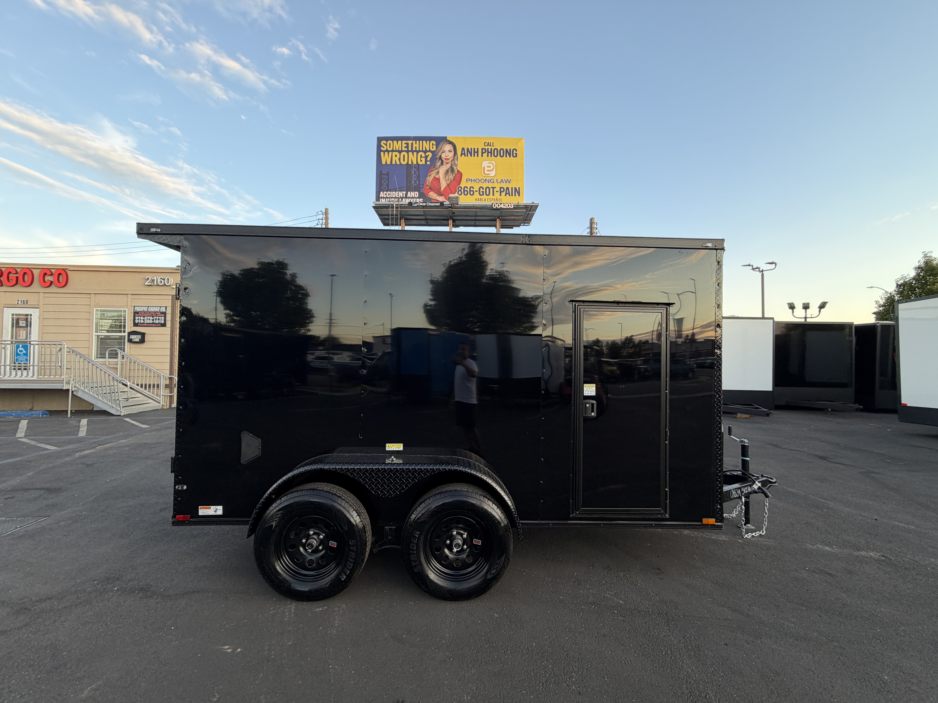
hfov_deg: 102.1
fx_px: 379
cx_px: 469
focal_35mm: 14
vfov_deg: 85.7
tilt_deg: +2.5
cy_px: 352
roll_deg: +1.8
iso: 50
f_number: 2.2
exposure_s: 1/121
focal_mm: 2.22
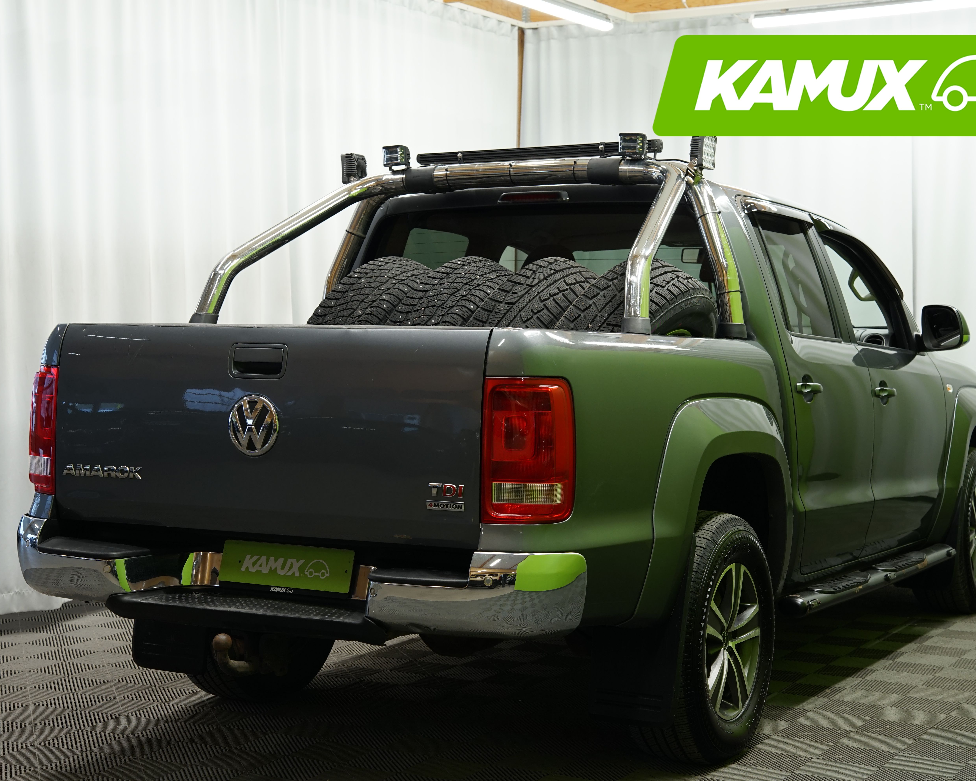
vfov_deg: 25.4
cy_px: 390
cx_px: 505
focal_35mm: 60
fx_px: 1733
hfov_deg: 31.4
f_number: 5.6
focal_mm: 53
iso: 500
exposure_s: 1/15
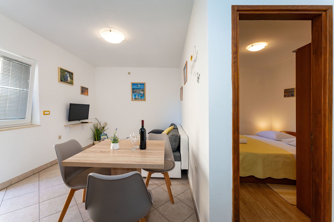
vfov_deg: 81.2
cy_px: 111
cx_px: 167
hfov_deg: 104.3
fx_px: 130
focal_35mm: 14
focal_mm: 14
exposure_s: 1/125
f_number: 7.1
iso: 800
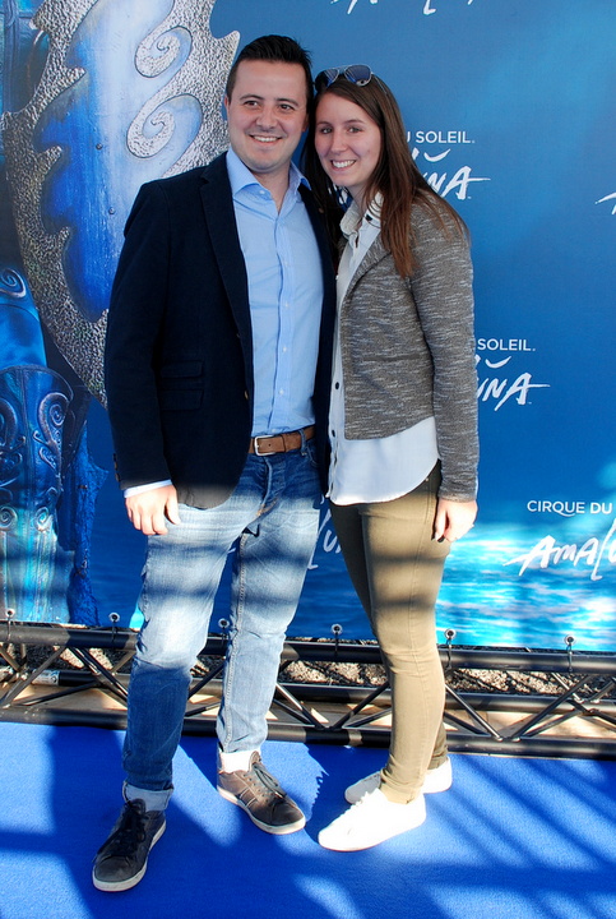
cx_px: 308
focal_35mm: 30
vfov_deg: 61.8
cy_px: 460
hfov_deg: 43.8
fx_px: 767
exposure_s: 1/160
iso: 320
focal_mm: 20
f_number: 6.3
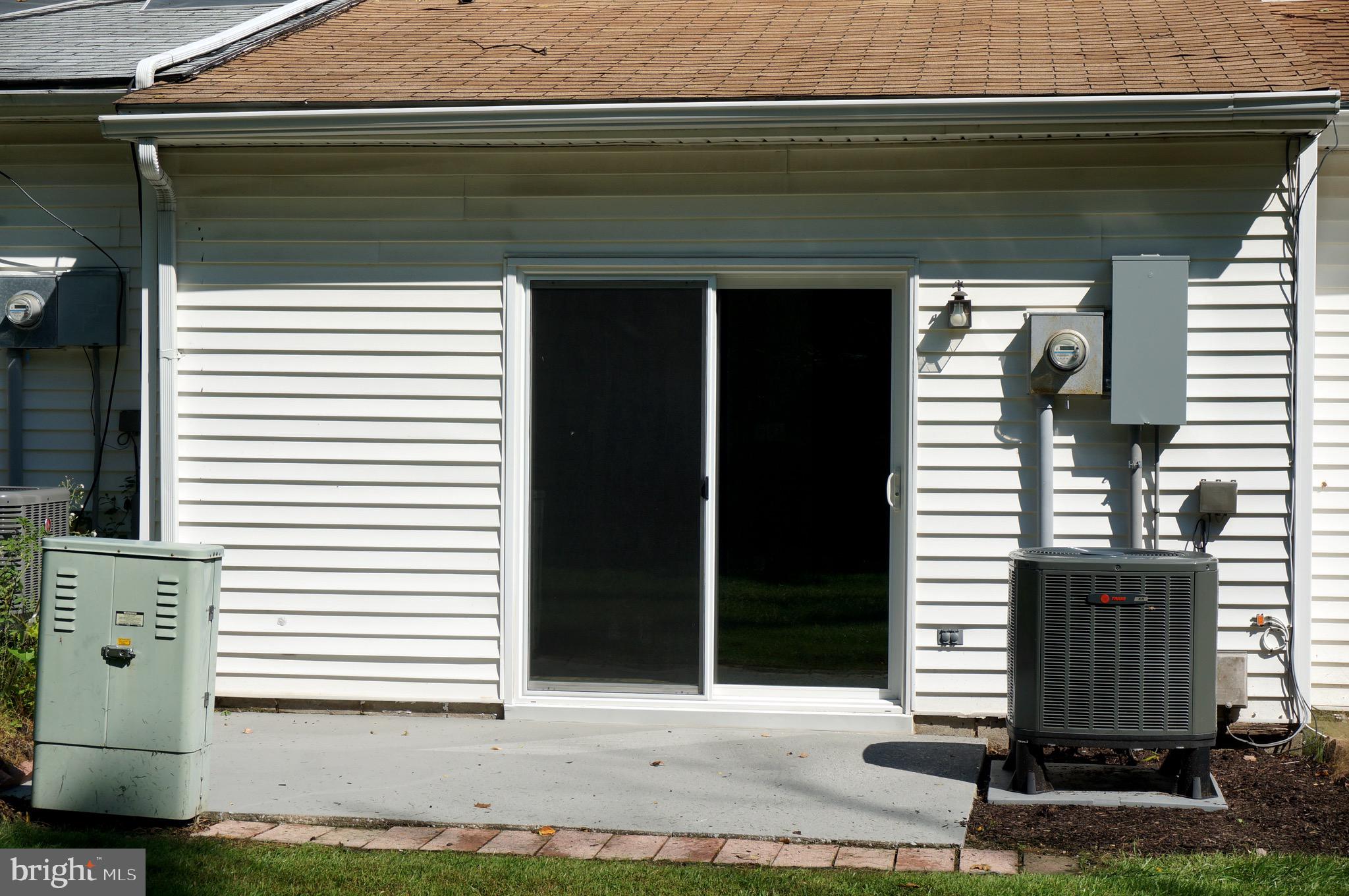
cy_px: 448
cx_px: 674
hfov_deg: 32.7
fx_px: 2302
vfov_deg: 22.0
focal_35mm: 62
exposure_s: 1/320
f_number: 9
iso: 100
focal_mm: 41
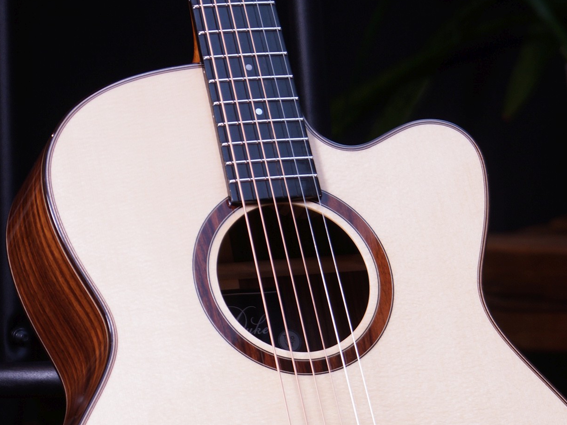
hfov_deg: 10.1
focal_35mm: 195
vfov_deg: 7.6
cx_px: 317
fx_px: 3195
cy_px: 438
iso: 100
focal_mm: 60
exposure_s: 1/10
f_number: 4.5
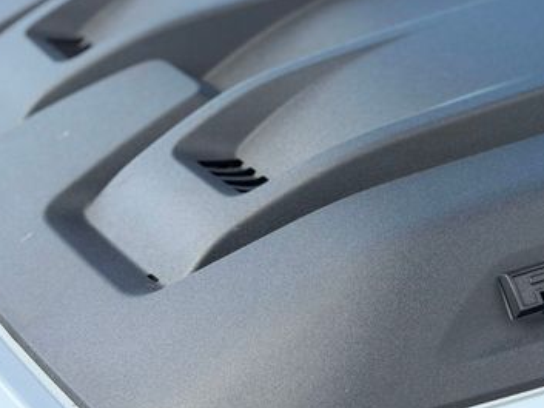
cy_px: 92
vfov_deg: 16.9
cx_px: 395
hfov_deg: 22.3
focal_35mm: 87
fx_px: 1368
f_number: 1.78
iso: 64
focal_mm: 6.76
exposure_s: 1/802
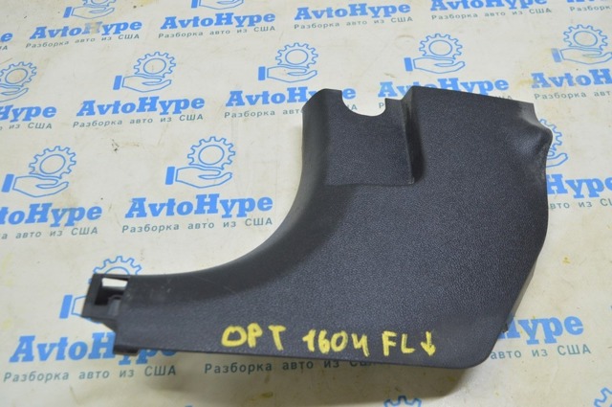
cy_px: 204
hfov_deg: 55.2
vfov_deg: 38.3
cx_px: 306
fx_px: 586
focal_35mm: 34
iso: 400
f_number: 5.6
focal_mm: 23
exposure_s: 1/20
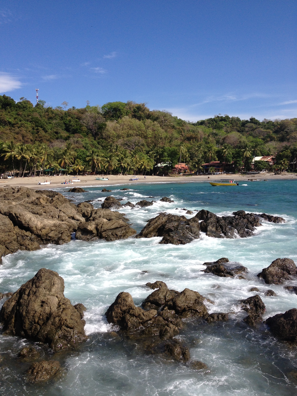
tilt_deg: -6.8
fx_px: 400
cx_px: 148
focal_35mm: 35
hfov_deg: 40.7
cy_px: 198
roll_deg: +2.6
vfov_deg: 52.6
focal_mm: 4.28
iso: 50
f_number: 2.4
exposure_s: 1/2208
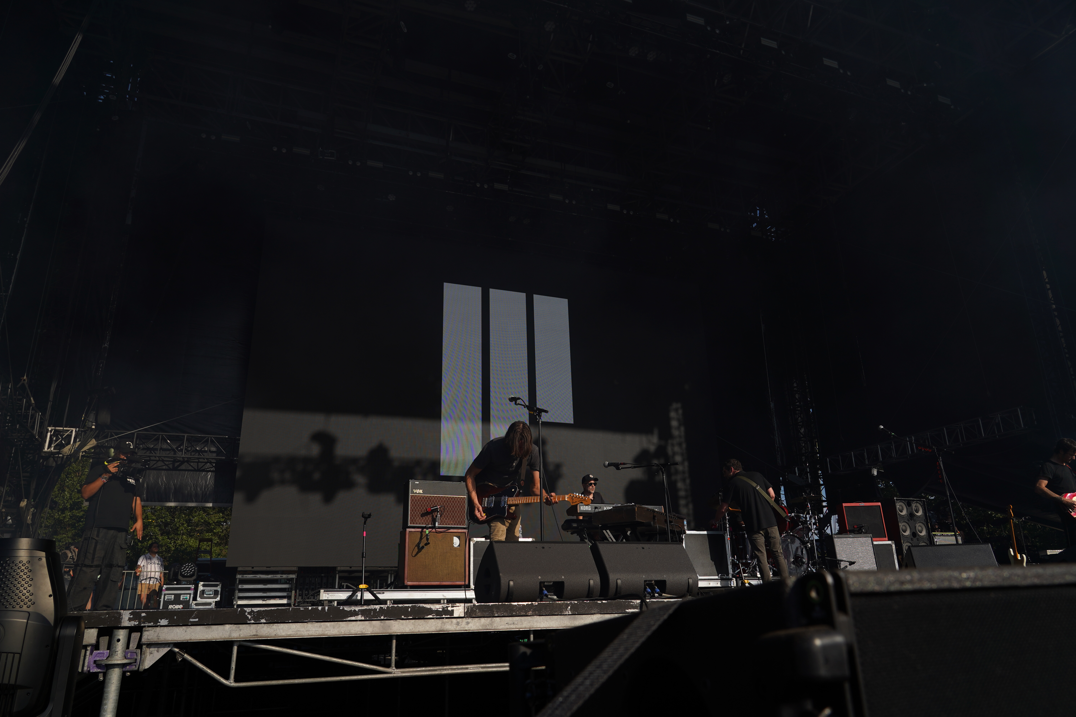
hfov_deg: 73.7
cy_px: 358
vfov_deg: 53.1
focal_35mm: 24
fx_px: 717
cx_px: 538
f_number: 8
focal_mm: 24
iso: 100
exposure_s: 1/500
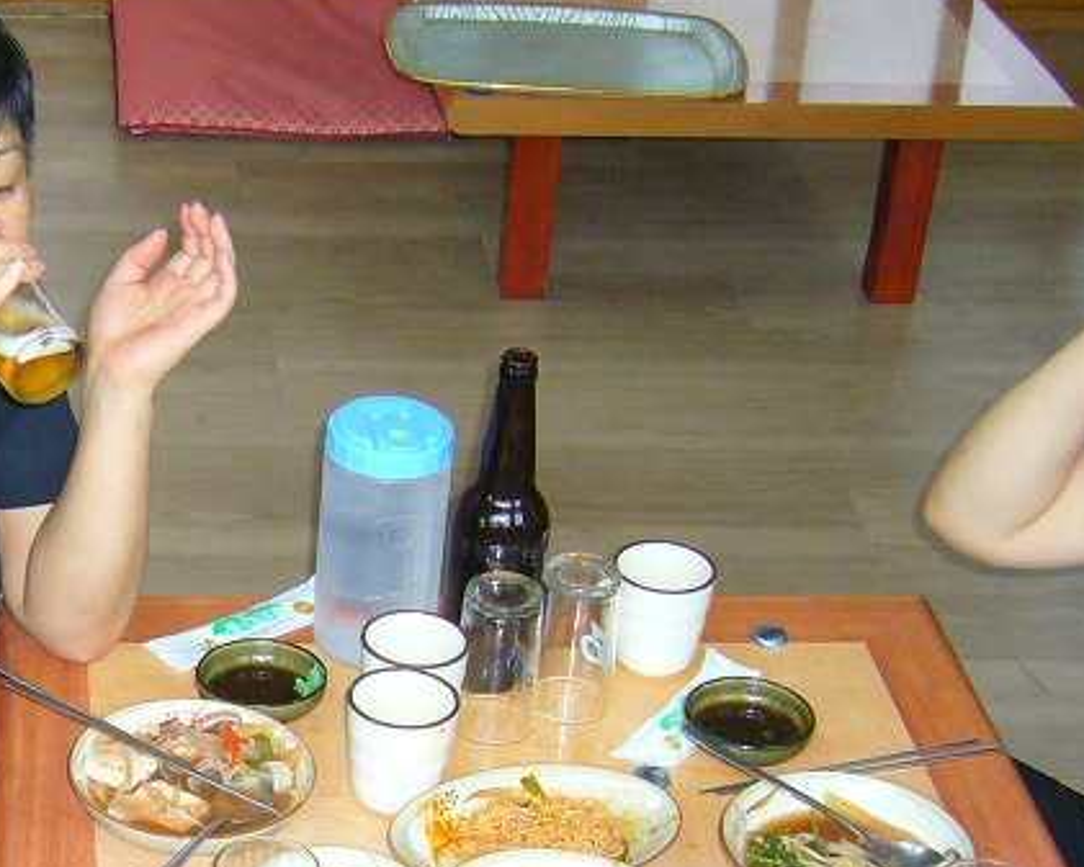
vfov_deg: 18.4
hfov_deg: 22.4
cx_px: 108
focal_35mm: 83
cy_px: 677
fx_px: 2663
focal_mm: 5.8
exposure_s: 1/60
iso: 250
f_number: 2.8
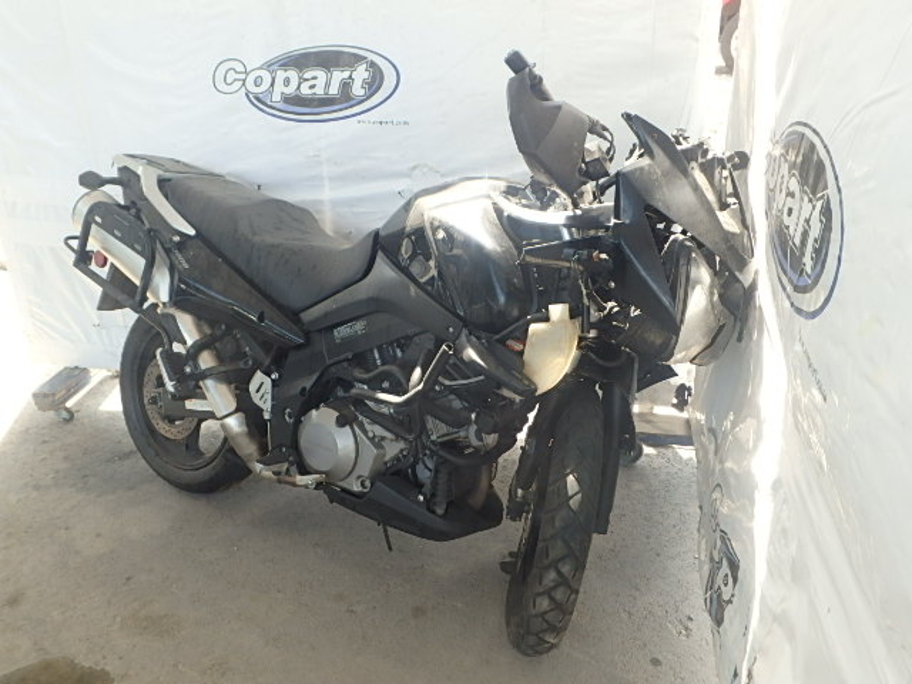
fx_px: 764
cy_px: 342
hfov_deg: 61.7
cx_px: 456
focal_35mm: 29
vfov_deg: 48.2
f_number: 4.6
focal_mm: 5.2
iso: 125
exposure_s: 1/80
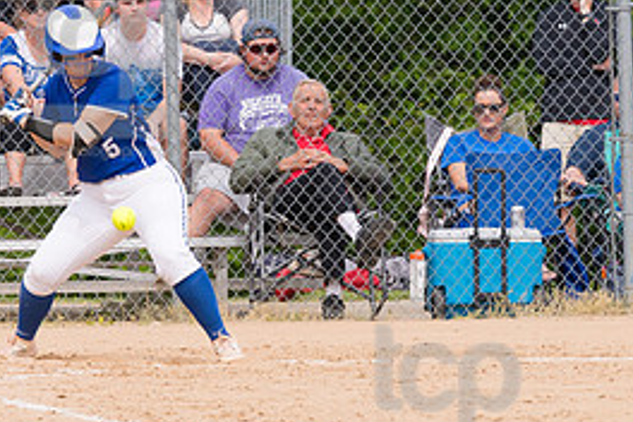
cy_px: 74
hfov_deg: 3.1
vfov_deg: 2.1
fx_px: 11569
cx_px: 108
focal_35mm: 658
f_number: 5.6
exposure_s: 1/1600
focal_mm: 200
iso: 320
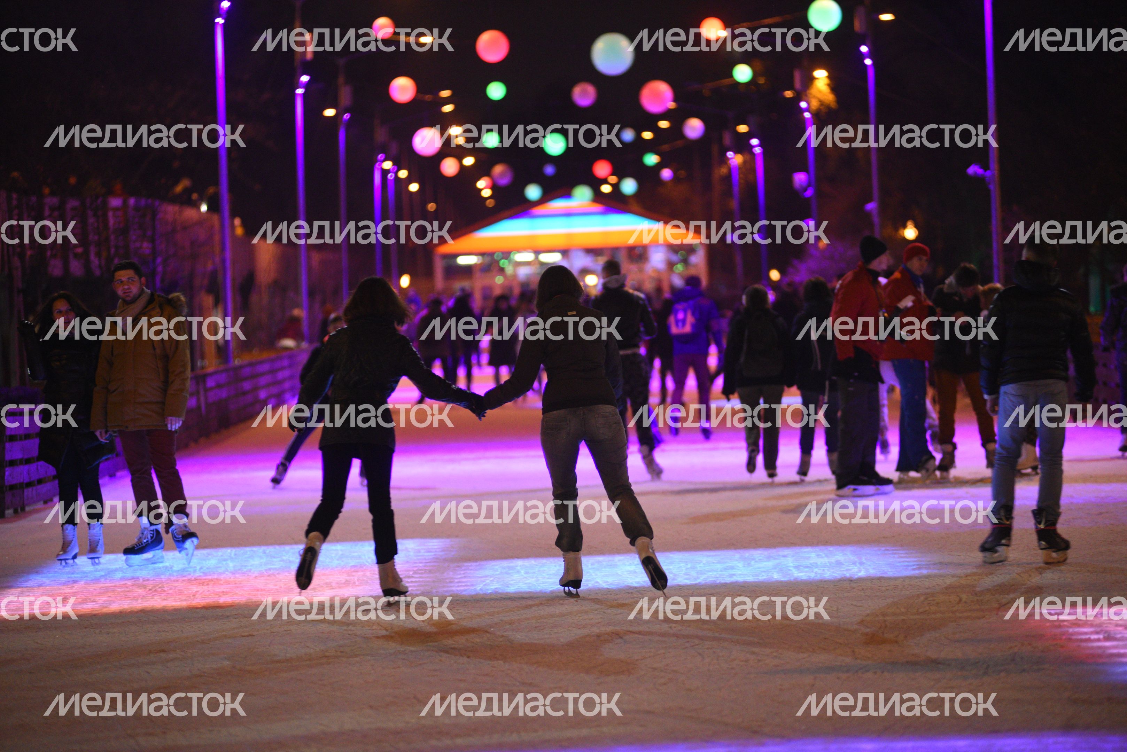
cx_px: 564
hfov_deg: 14.1
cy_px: 376
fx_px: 4541
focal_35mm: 145
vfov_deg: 9.5
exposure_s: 1/200
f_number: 2.8
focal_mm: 145
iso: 3200
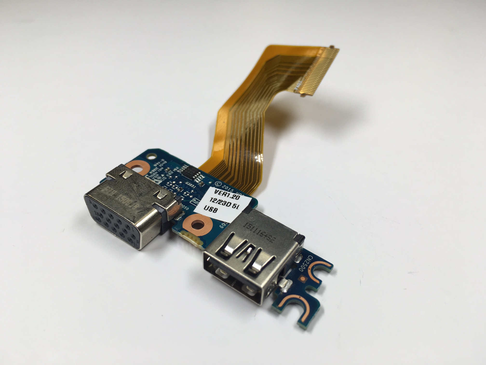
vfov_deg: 48.2
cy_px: 182
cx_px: 243
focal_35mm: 29
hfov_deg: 61.7
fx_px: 407
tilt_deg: -35.4
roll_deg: -0.2
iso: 25
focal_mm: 4.15
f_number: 2.2
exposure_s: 1/145
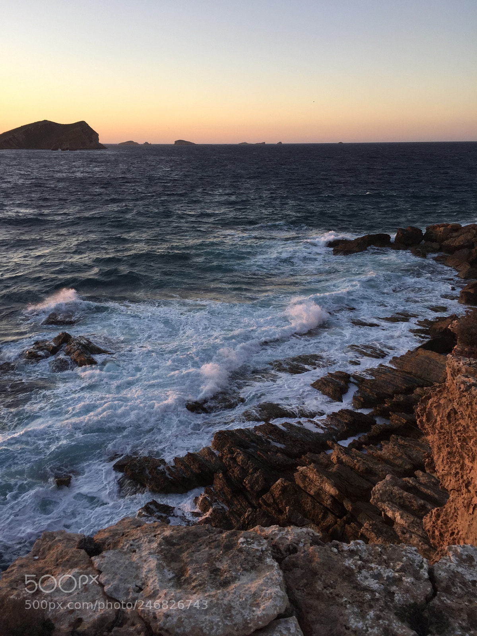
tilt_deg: -15.6
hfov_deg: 48.2
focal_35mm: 29
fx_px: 533
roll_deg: -1.1
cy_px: 318
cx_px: 238
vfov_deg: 61.7
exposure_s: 1/201
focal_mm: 4.15
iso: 32
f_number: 2.2
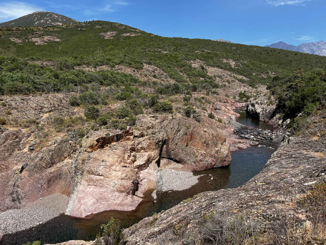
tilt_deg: -8.1
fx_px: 245
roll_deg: +0.7
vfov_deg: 53.1
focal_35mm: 26
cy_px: 122
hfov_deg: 67.3
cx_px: 163
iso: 50
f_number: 1.5
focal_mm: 5.7
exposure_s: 1/4115
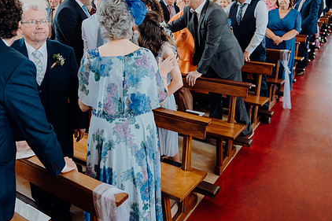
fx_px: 304
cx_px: 147
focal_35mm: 33
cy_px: 85
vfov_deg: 39.7
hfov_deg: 57.1
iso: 1000
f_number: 2.8
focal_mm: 24
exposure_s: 1/200
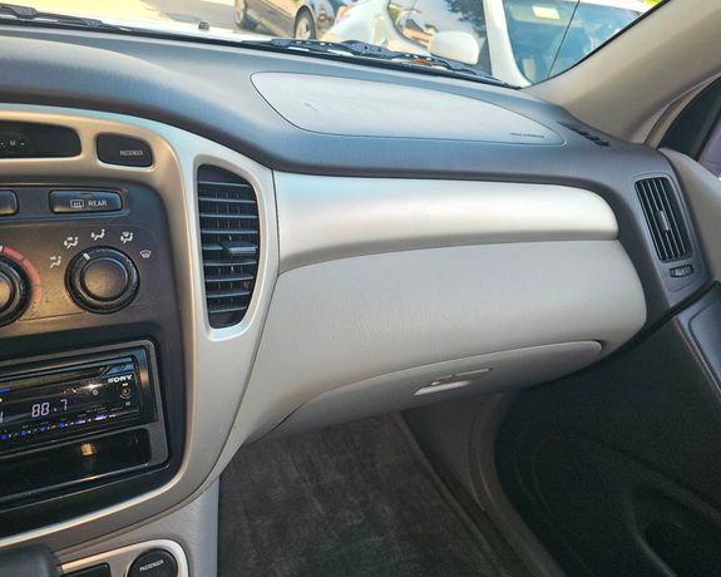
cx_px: 350
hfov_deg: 68.1
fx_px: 533
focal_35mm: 25
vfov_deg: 56.8
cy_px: 291
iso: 16
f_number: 1.7
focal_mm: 6.3
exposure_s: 1/60
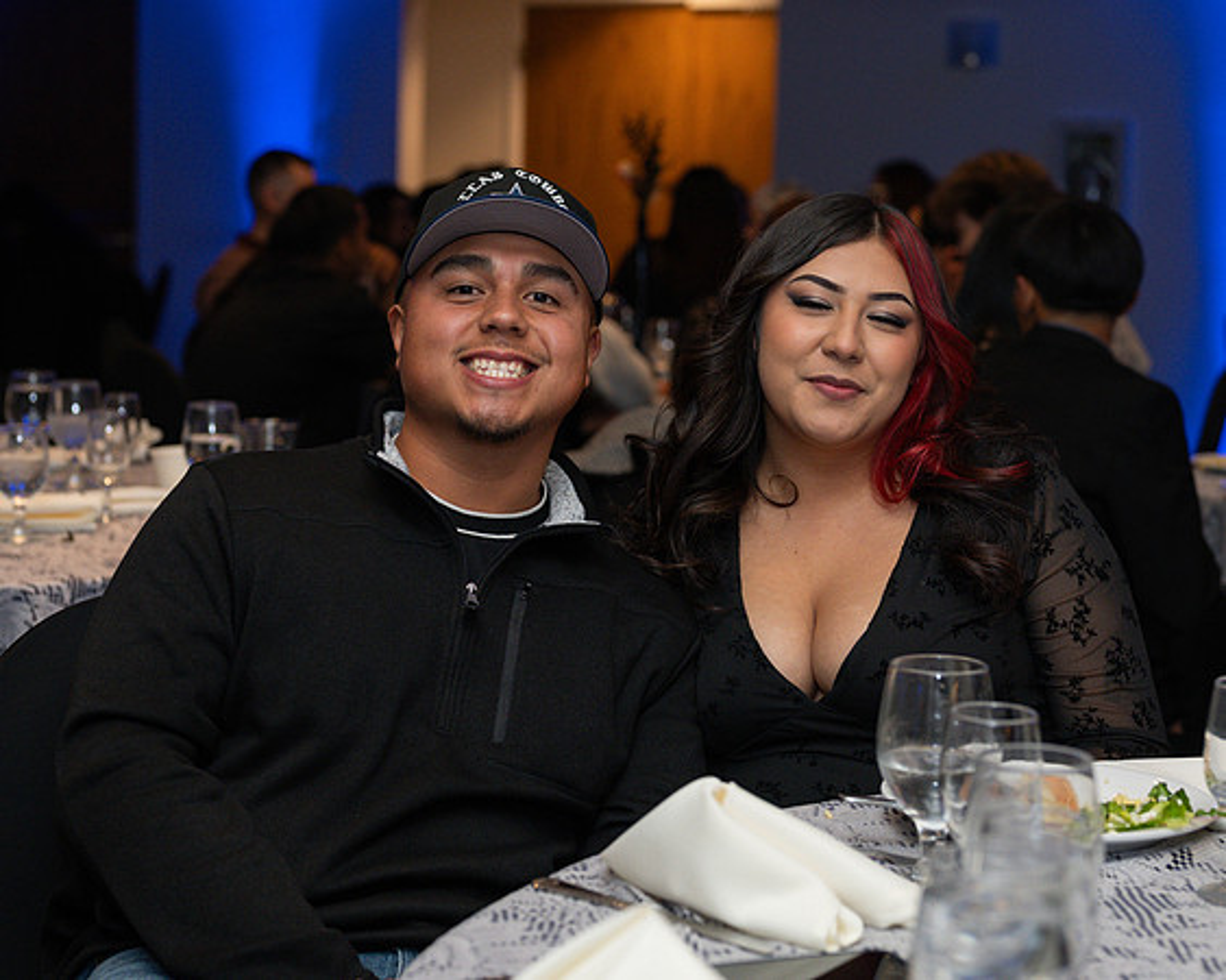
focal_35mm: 70
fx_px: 2525
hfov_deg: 27.3
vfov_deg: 21.9
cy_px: 394
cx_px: 613
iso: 2000
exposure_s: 1/200
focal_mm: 50
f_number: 3.2
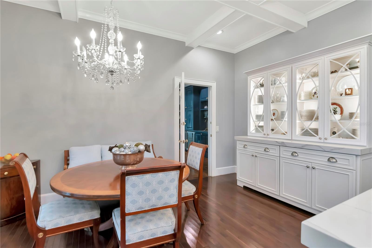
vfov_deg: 69.6
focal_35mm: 17
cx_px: 186
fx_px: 178
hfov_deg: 92.5
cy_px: 124
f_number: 7.1
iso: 1000
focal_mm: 11.5
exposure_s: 1/20
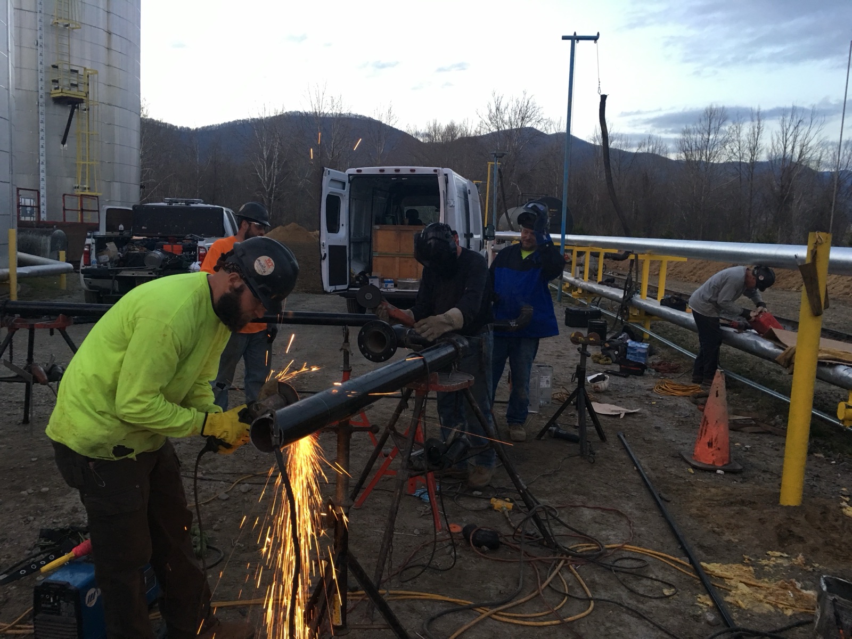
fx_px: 714
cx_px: 426
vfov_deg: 48.2
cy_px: 320
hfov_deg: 61.7
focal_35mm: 29
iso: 50
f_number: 2.2
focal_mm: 4.15
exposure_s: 1/15
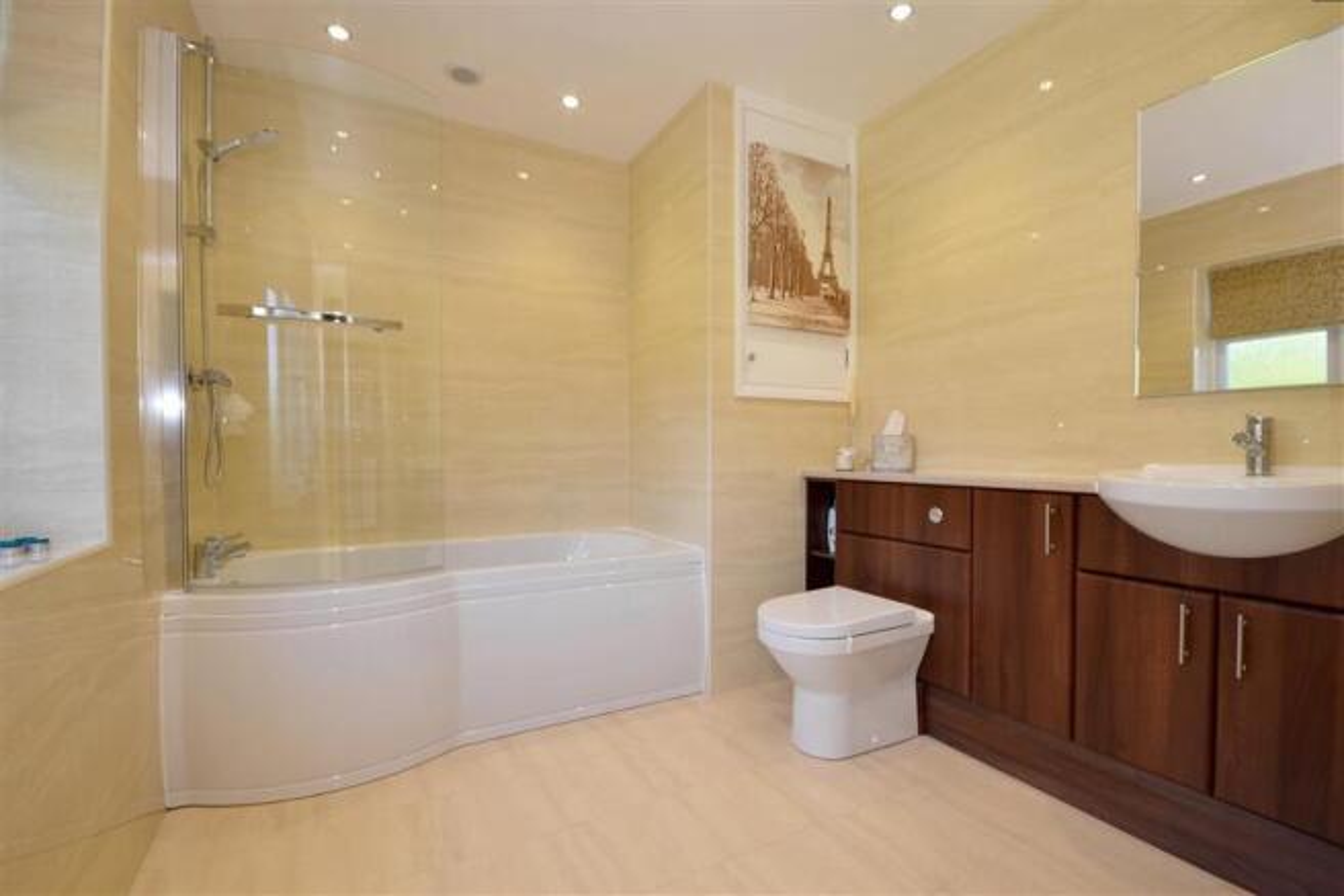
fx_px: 560
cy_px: 448
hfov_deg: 100.4
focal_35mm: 15
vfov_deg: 77.3
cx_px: 672
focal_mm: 10
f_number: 11
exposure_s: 1/8
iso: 200
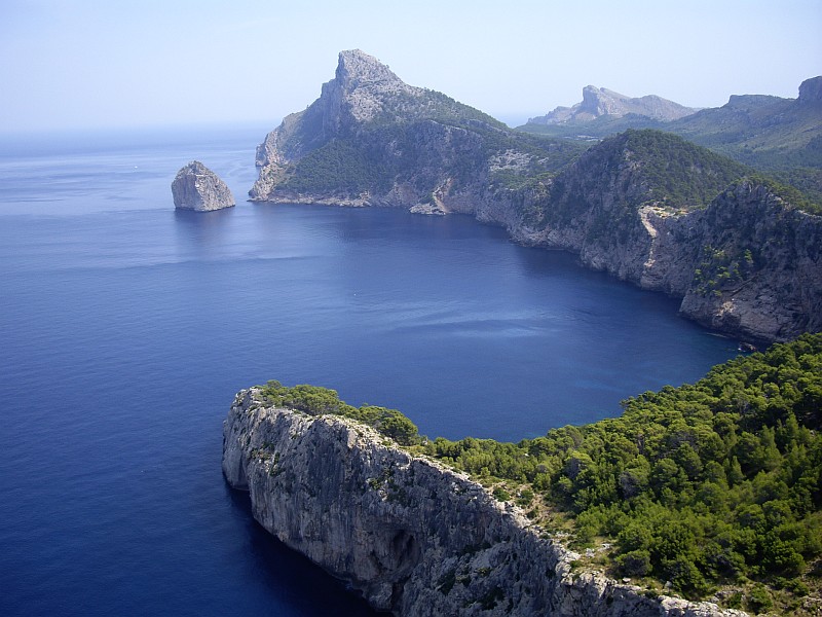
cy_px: 308
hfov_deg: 49.0
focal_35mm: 38
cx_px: 411
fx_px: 902
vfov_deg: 37.7
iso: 64
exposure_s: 1/80
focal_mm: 7.9
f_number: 8
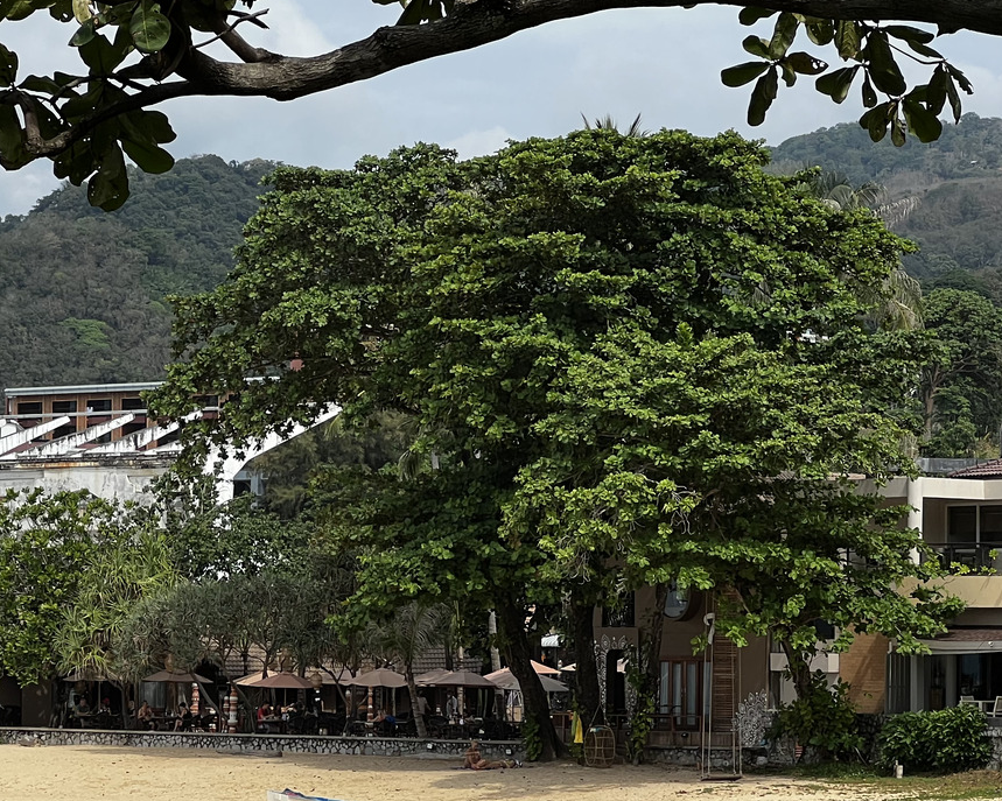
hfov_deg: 13.8
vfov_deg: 11.0
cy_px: 654
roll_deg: -0.1
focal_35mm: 140
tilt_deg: +0.6
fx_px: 4151
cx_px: 456
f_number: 2.8
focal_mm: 9
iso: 32
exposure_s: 1/1054
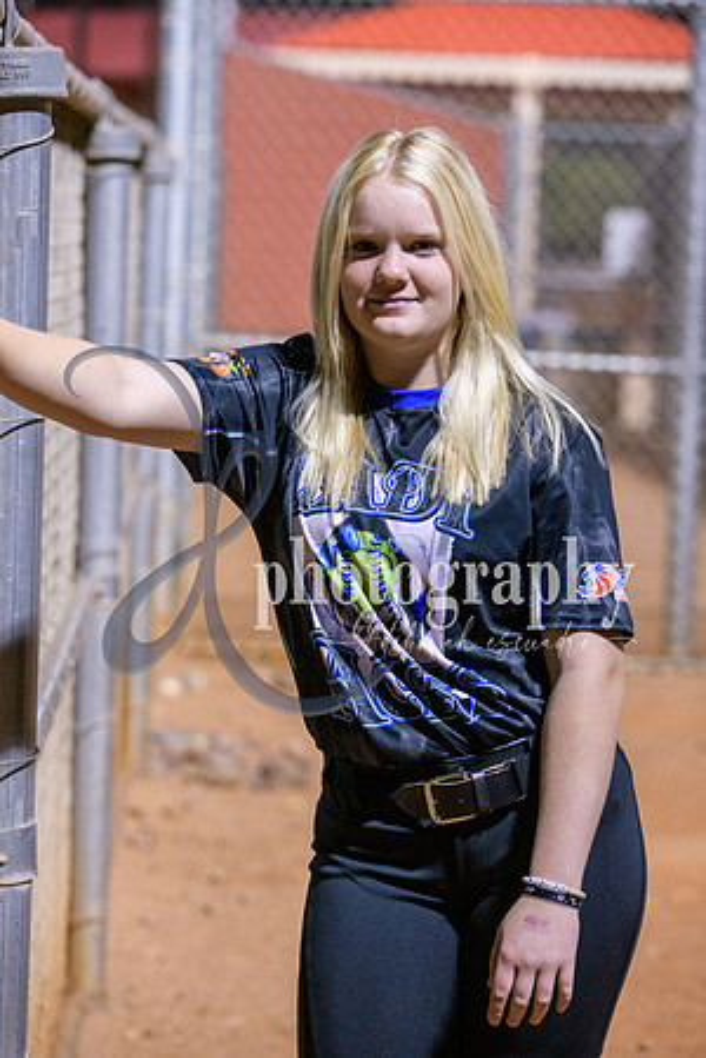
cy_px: 529
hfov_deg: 11.2
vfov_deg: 16.8
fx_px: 3589
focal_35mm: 122
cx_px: 353
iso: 4000
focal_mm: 122
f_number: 5
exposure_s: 1/250
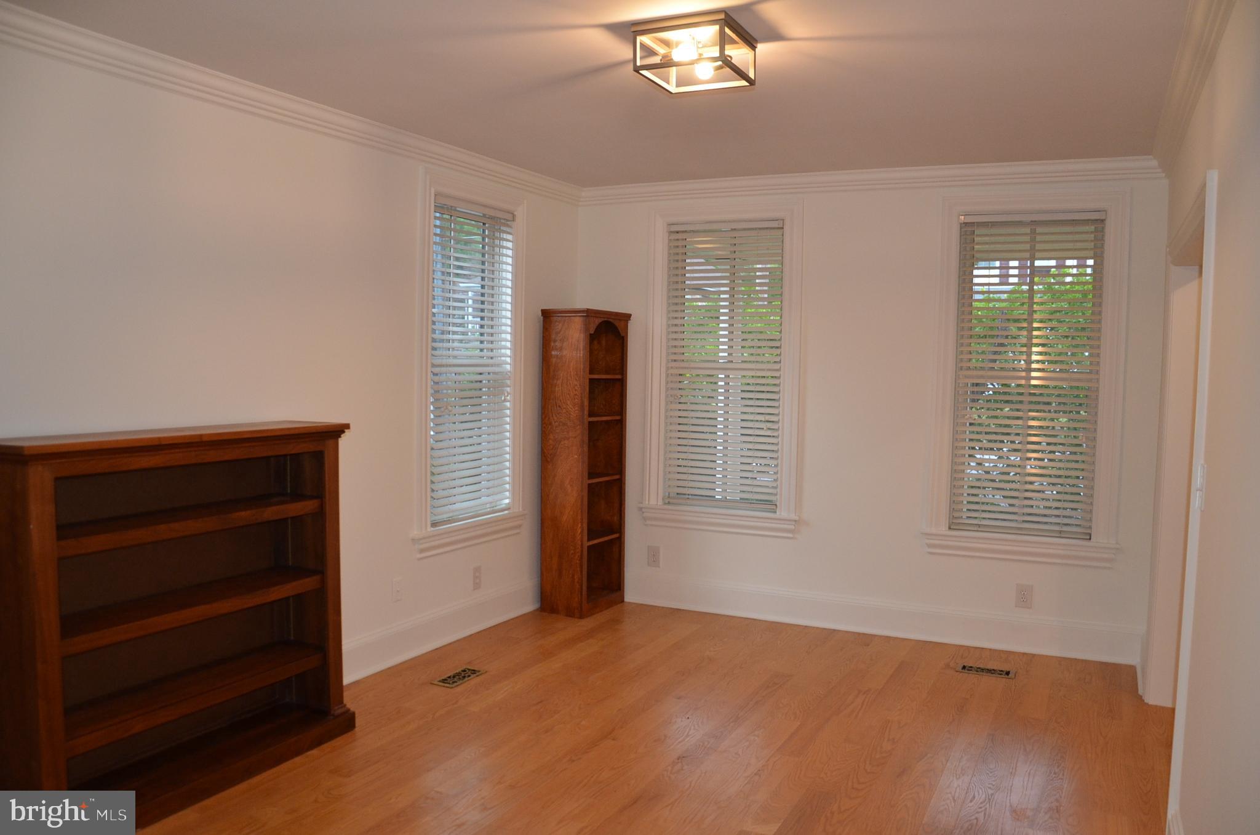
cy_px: 418
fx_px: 943
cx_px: 630
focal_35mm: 27
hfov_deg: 67.5
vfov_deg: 47.7
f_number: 3.5
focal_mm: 18
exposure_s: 1/60
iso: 800
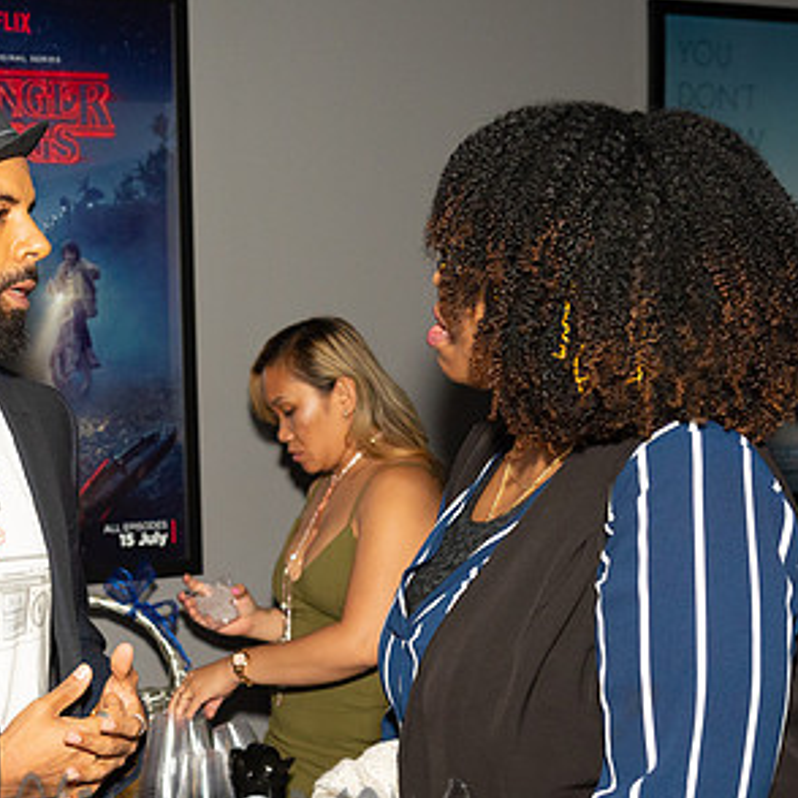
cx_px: 207
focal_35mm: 74
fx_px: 1930
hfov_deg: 23.1
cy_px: 554
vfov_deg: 23.2
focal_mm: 38
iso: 2500
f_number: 4.5
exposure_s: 1/320
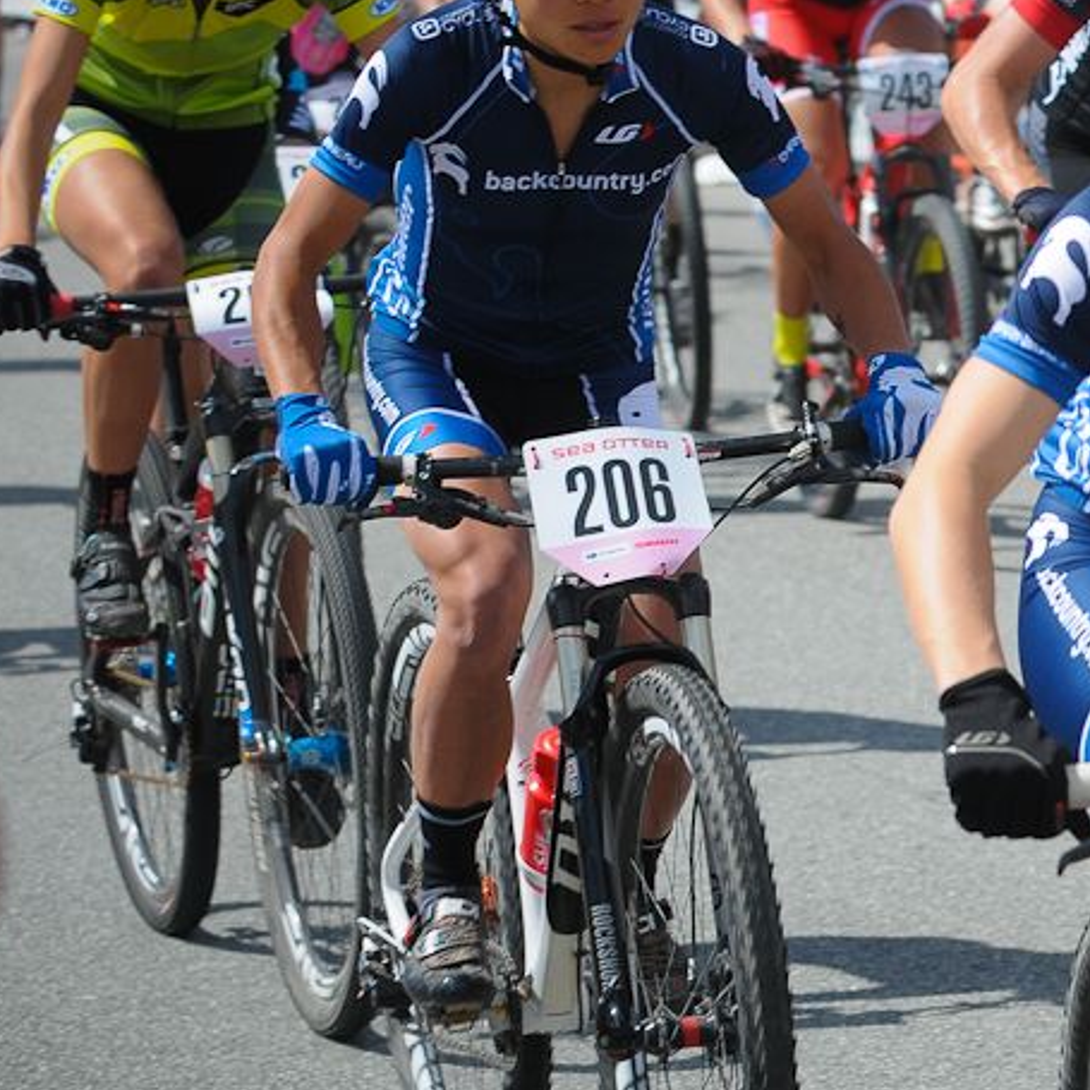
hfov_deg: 7.4
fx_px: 8372
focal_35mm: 235
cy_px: 490
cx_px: 1421
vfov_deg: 7.4
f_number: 3.5
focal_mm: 70
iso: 200
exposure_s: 1/1000
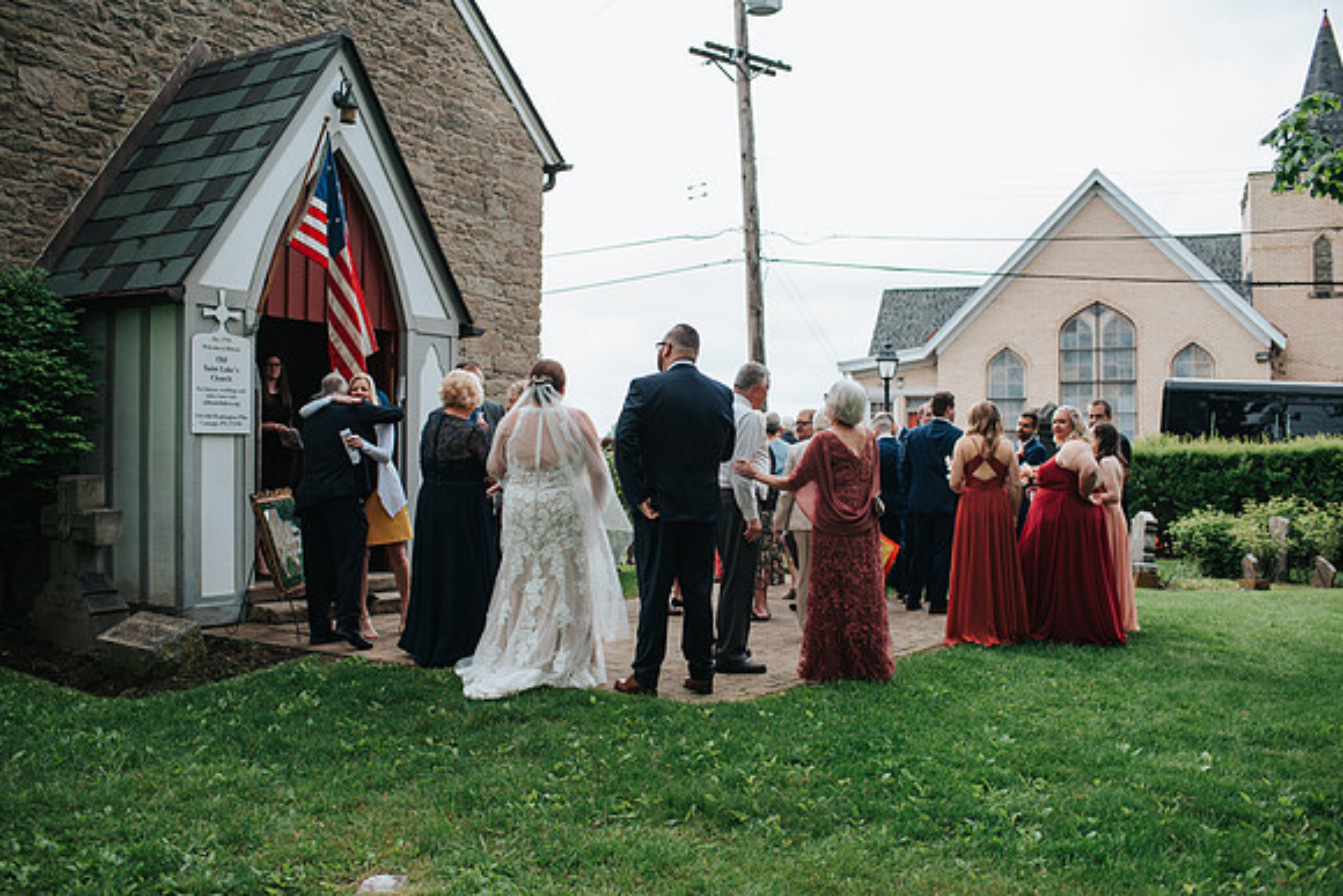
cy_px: 448
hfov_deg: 54.4
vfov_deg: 37.9
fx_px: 1306
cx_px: 672
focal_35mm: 35
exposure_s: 1/800
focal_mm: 35
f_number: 3.2
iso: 220
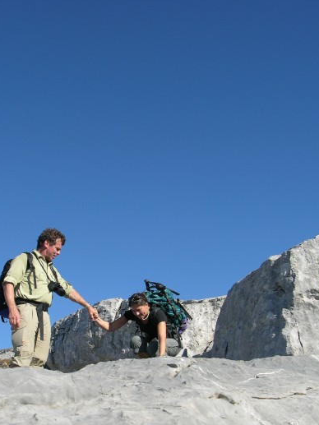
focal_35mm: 52
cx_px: 101
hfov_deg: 27.8
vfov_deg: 36.3
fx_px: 639
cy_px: 294
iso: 50
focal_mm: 8.9
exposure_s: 1/256
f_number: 5.6
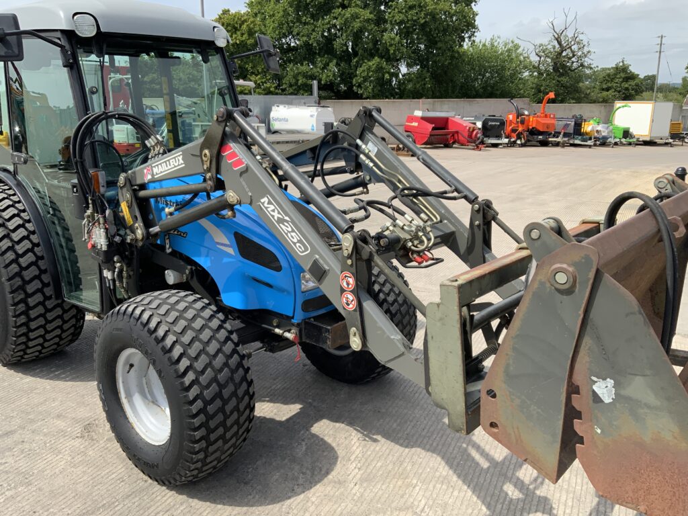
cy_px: 258
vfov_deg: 48.2
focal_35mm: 29
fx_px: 576
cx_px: 344
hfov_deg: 61.7
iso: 16
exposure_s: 1/1121
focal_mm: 3
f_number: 1.8
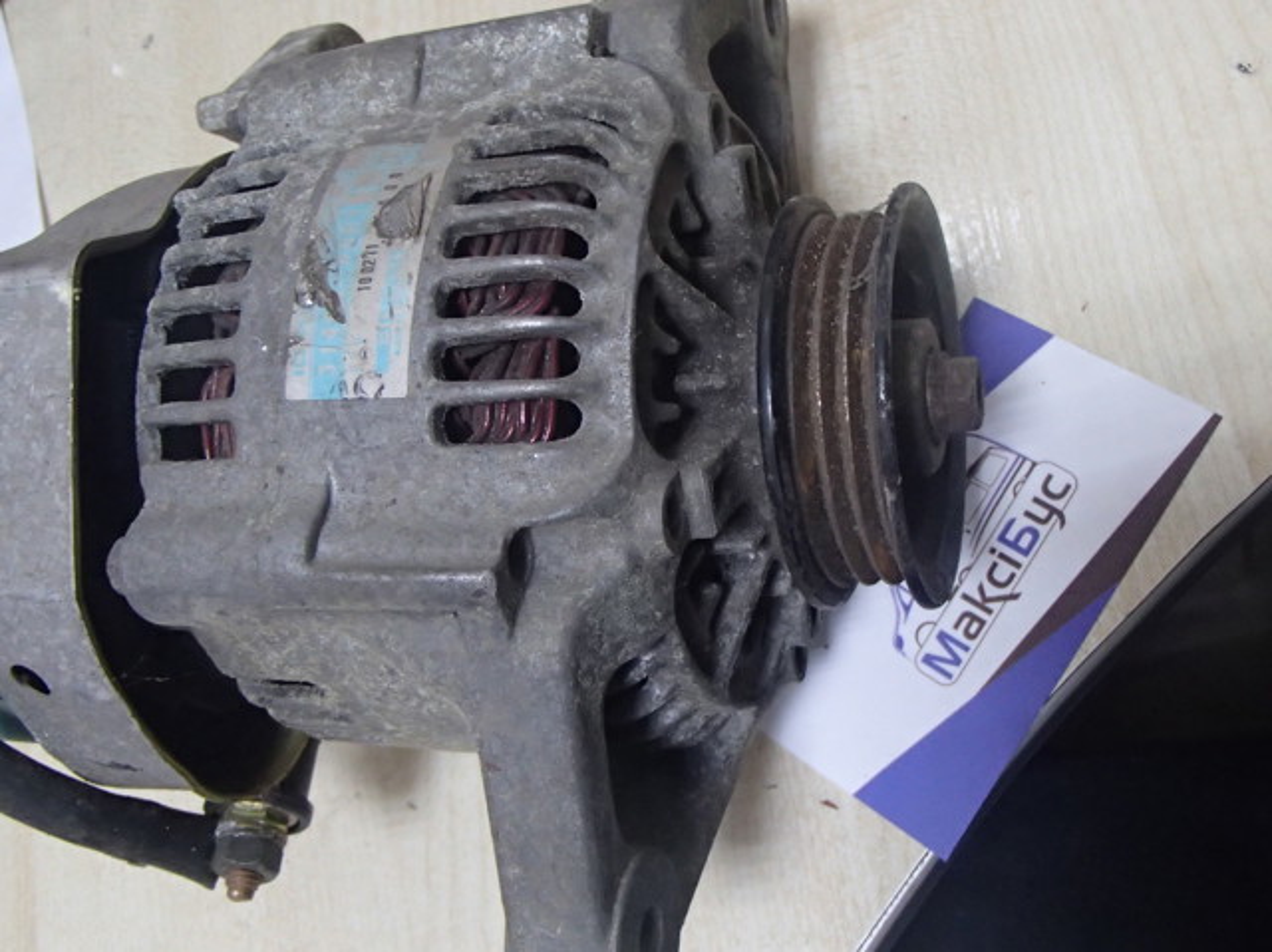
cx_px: 636
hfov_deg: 50.2
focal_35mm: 37
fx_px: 1359
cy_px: 476
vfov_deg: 38.6
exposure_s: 1/40
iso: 1000
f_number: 4.7
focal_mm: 6.64
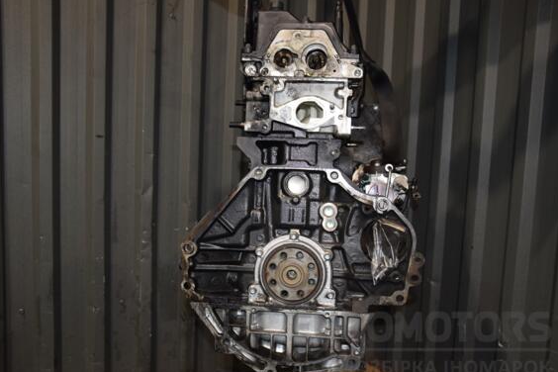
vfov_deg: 39.4
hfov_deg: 56.5
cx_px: 273
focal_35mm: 34
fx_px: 520
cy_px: 195
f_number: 5
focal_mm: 21
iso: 800
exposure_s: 1/60
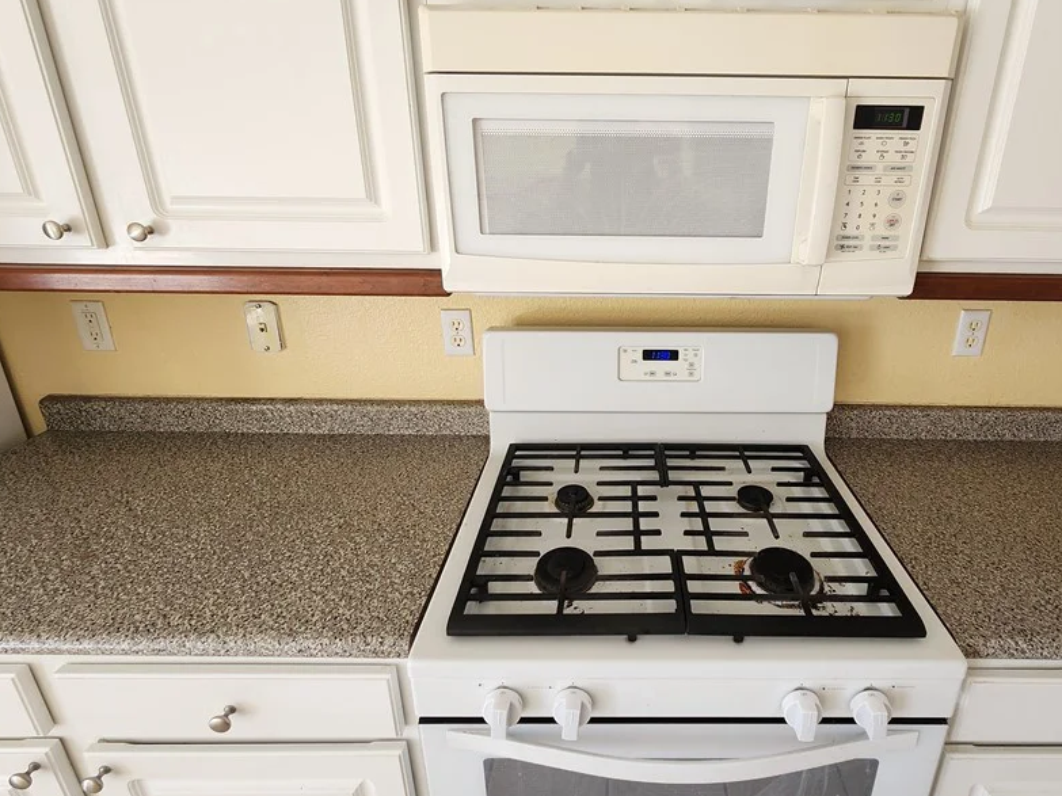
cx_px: 614
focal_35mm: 17
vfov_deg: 74.4
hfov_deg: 90.3
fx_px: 521
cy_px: 350
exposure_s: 1/60
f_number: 2.2
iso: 50
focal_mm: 2.2
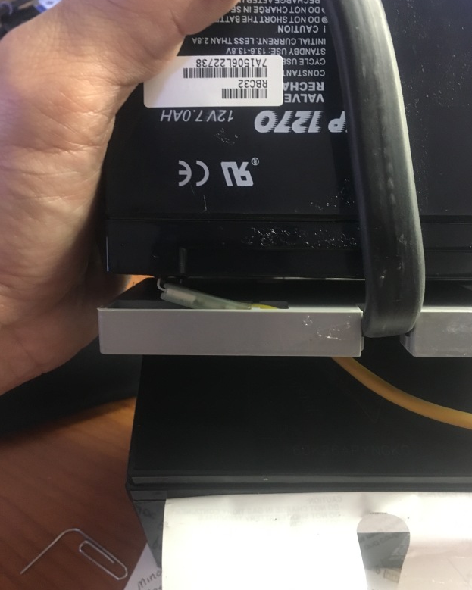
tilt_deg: -50.4
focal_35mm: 31
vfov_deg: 57.2
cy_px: 300
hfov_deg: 47.1
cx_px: 241
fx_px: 541
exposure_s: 1/15
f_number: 2.2
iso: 200
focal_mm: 4.15
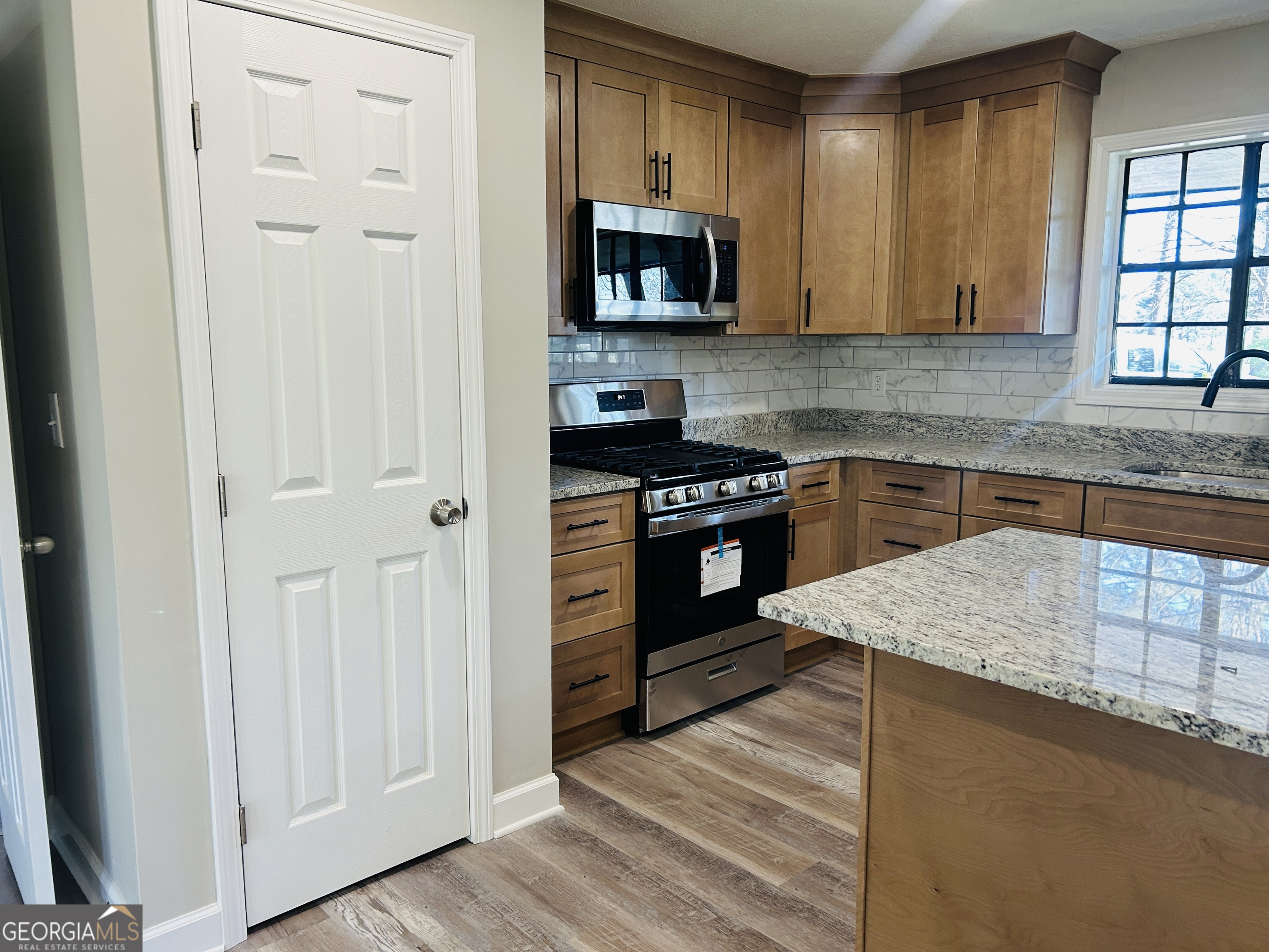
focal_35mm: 26
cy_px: 476
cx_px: 634
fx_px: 953
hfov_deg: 67.3
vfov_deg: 53.1
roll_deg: +1.4
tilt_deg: -7.7
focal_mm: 5.7
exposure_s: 1/120
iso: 100
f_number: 1.5
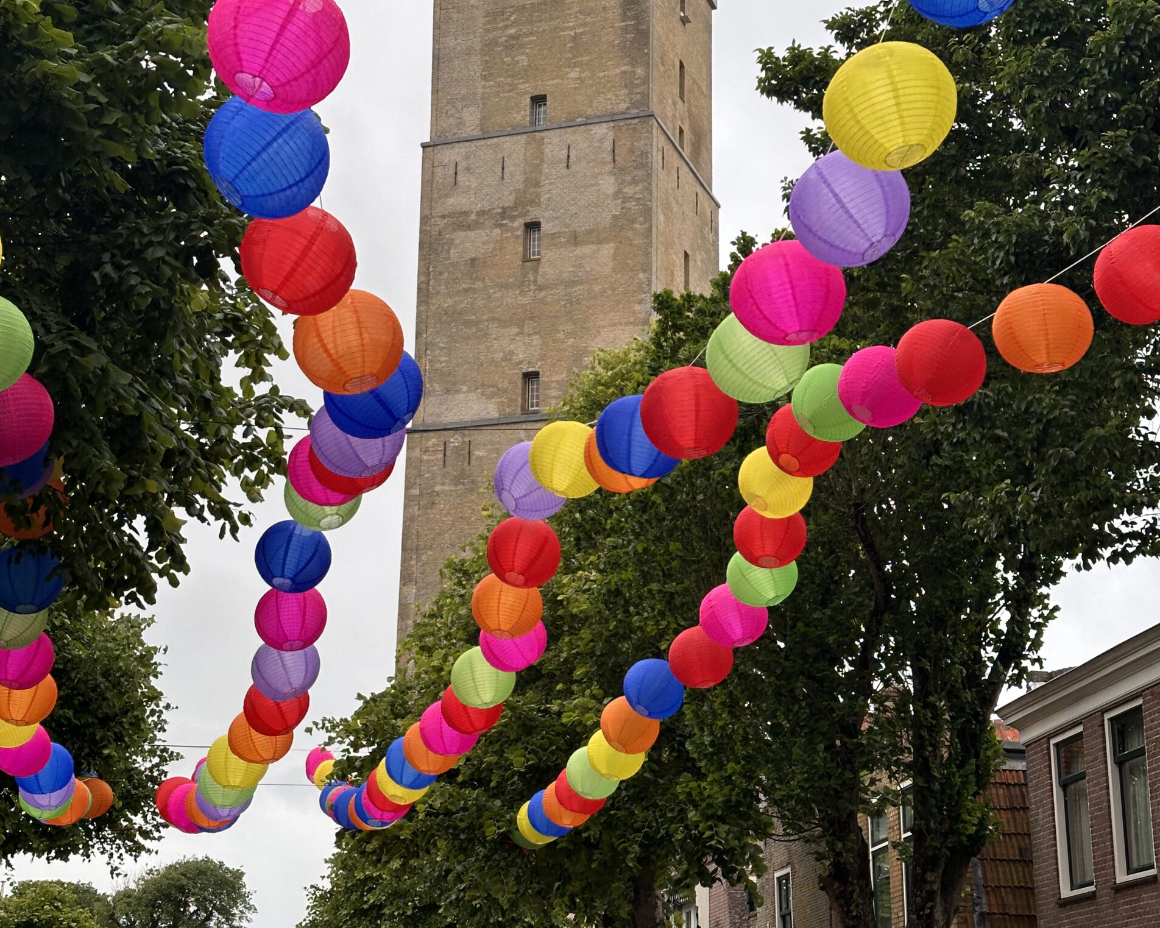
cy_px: 372
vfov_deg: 24.2
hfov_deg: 30.0
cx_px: 579
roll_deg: -1.1
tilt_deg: +18.7
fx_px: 2163
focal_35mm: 63
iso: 50
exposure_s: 1/211
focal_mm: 6.86
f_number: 1.78
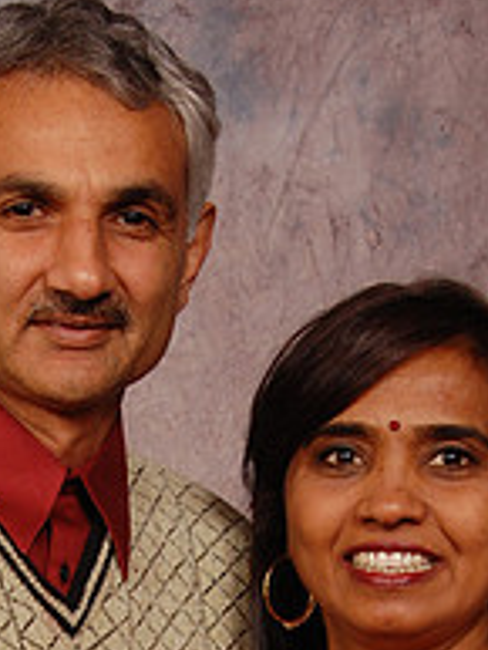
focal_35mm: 130
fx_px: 2441
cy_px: 849
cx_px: 118
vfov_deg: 14.5
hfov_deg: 11.4
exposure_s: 1/200
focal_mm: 30
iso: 400
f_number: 5.6
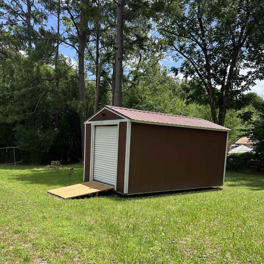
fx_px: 267
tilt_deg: -5.6
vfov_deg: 52.0
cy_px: 165
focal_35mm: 31
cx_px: 131
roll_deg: -2.2
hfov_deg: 52.5
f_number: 1.5
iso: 50
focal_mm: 5.7
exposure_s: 1/2083
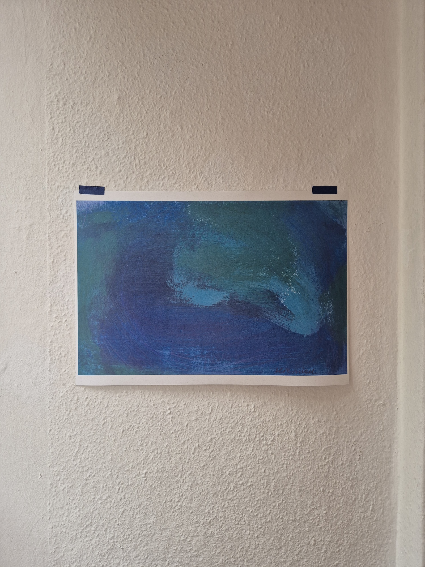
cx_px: 212
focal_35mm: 23
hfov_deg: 58.9
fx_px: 377
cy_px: 284
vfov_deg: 73.9
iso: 200
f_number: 1.8
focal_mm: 5.4
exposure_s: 1/100
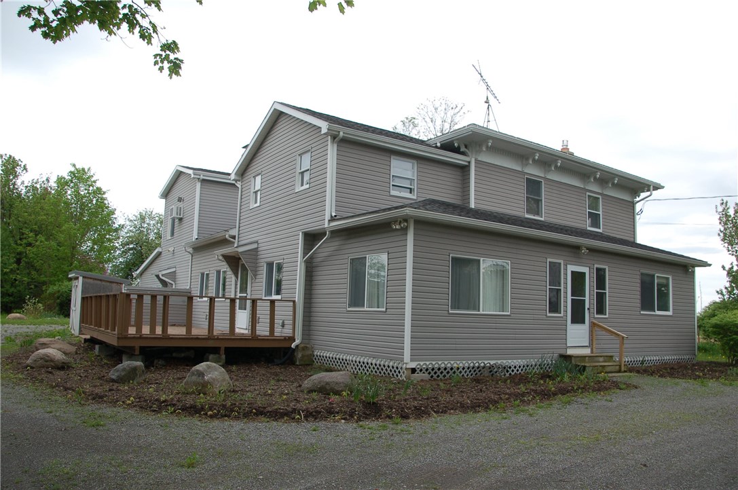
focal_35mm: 27
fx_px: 553
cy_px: 245
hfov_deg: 67.4
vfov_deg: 47.8
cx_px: 369
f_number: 5.6
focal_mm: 18
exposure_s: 1/500
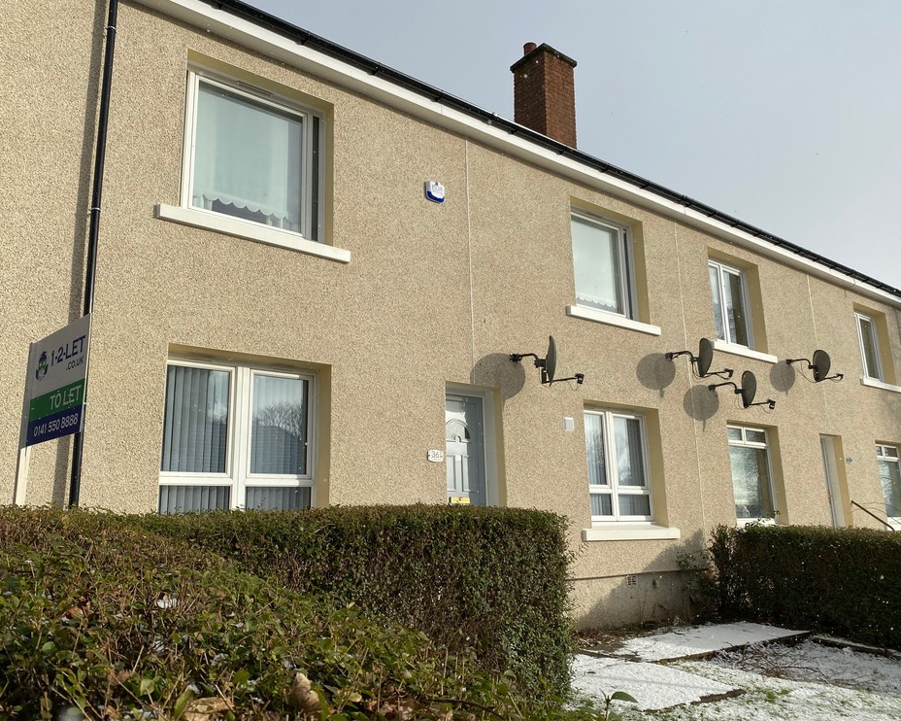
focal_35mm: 28
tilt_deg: +12.6
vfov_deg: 51.5
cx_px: 439
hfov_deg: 62.2
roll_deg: +1.8
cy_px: 358
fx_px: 746
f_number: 1.8
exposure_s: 1/2315
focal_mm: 4.25
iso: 32
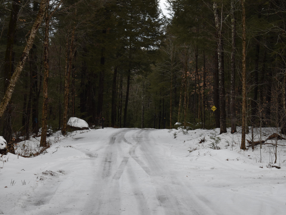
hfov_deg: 21.9
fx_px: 740
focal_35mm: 90
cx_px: 143
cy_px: 107
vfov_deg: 16.5
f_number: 5.6
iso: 140
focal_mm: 55
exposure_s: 1/200
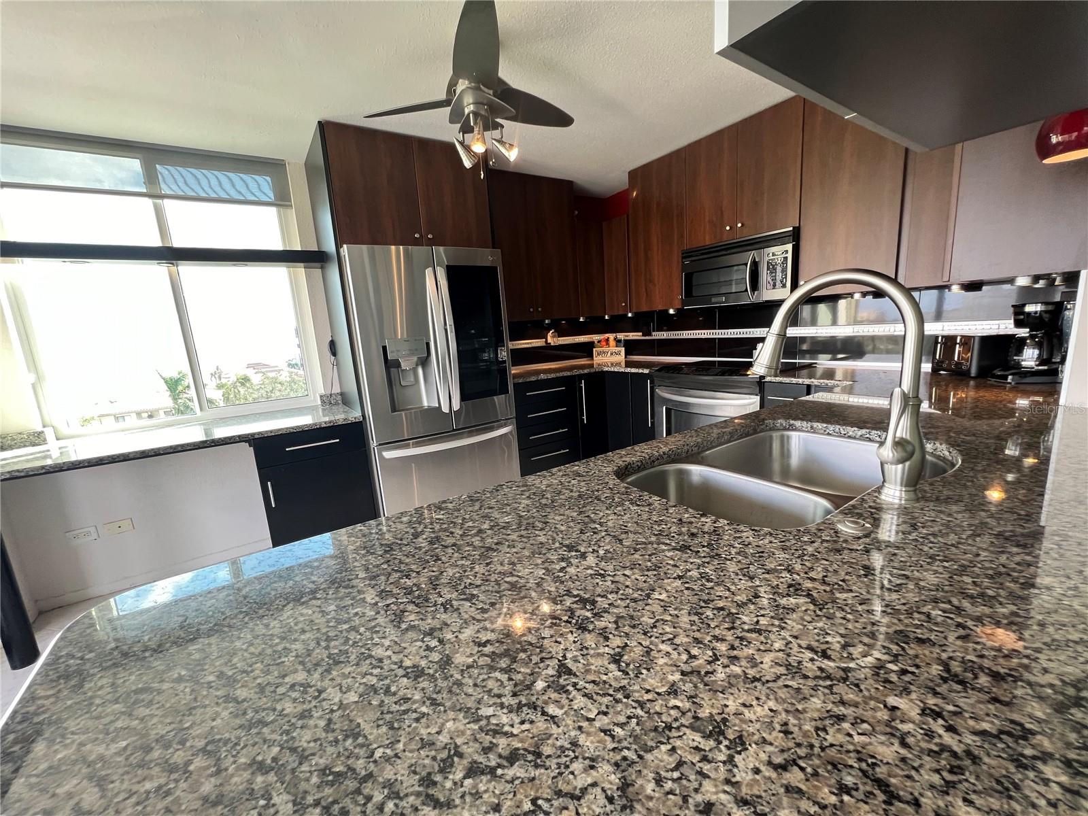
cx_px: 544
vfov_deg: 89.9
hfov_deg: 106.2
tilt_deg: -11.3
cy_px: 408
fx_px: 409
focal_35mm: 13
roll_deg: +4.0
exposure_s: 1/120
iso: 200
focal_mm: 1.57
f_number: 1.8
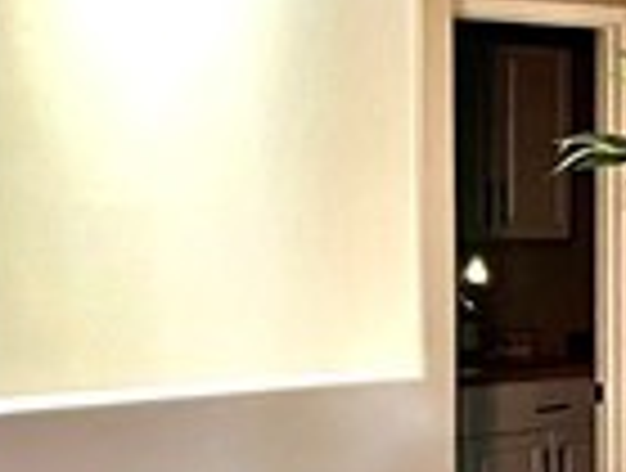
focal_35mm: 191
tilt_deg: -4.2
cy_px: 319
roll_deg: -0.4
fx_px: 3463
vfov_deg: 7.8
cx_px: 878
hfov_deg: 10.1
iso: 400
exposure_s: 1/60
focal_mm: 5.7
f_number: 1.5
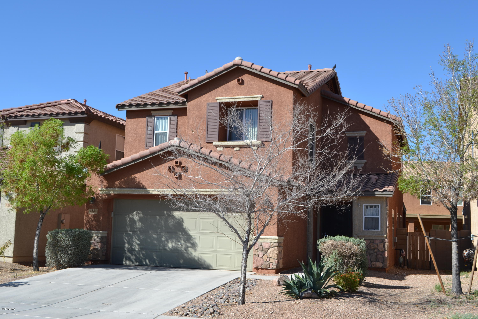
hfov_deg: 46.4
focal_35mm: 42
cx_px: 239
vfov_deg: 31.9
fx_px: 558
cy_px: 160
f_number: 7.1
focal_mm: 28
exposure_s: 1/200
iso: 100
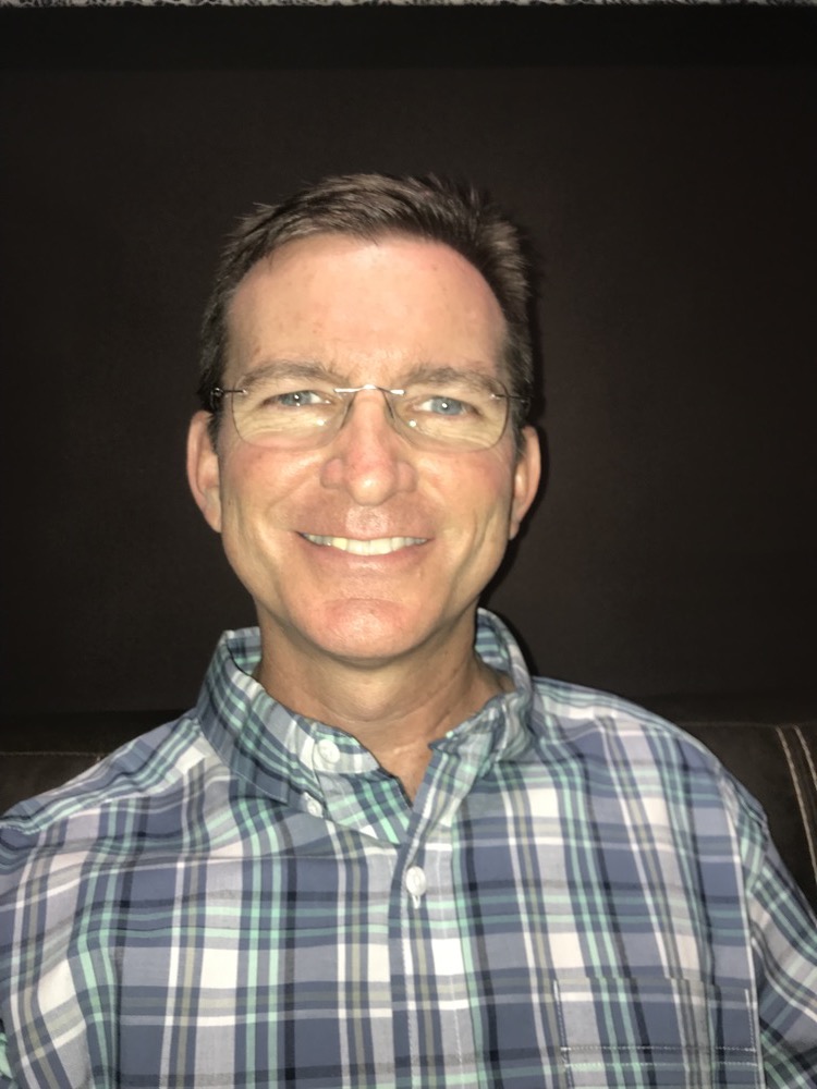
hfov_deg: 49.7
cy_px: 544
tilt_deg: -1.4
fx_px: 881
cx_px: 408
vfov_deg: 63.4
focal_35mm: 28
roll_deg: +2.2
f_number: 1.8
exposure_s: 1/30
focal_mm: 3.99
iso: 25
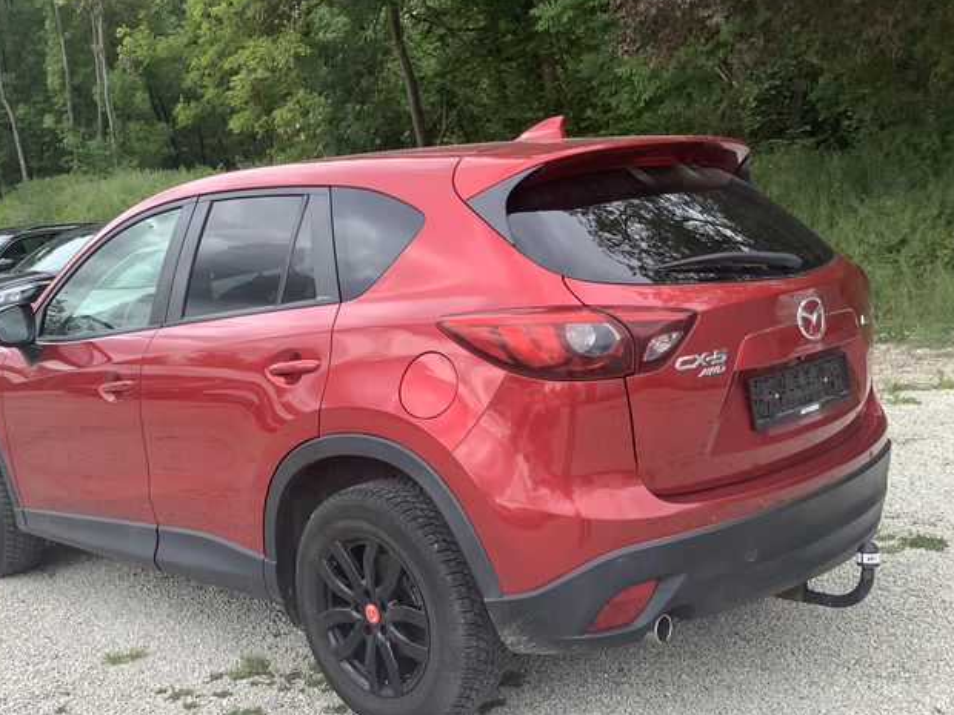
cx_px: 400
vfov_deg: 35.9
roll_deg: +2.5
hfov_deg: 46.6
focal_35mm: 40
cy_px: 420
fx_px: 1102
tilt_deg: -13.1
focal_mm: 3.3
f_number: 2.4
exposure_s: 1/356
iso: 25
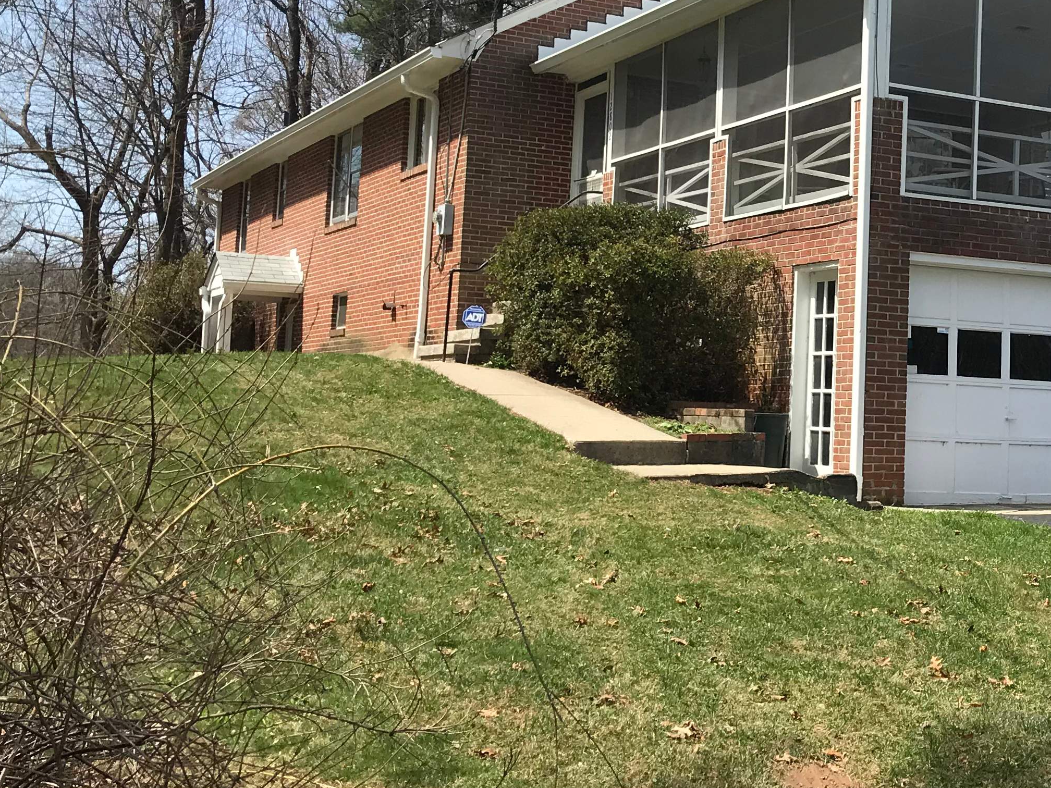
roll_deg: -1.3
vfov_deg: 25.9
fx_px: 1700
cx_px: 906
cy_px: 232
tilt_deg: +6.4
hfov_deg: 32.9
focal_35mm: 56
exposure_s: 1/1842
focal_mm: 3.99
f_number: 1.8
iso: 20
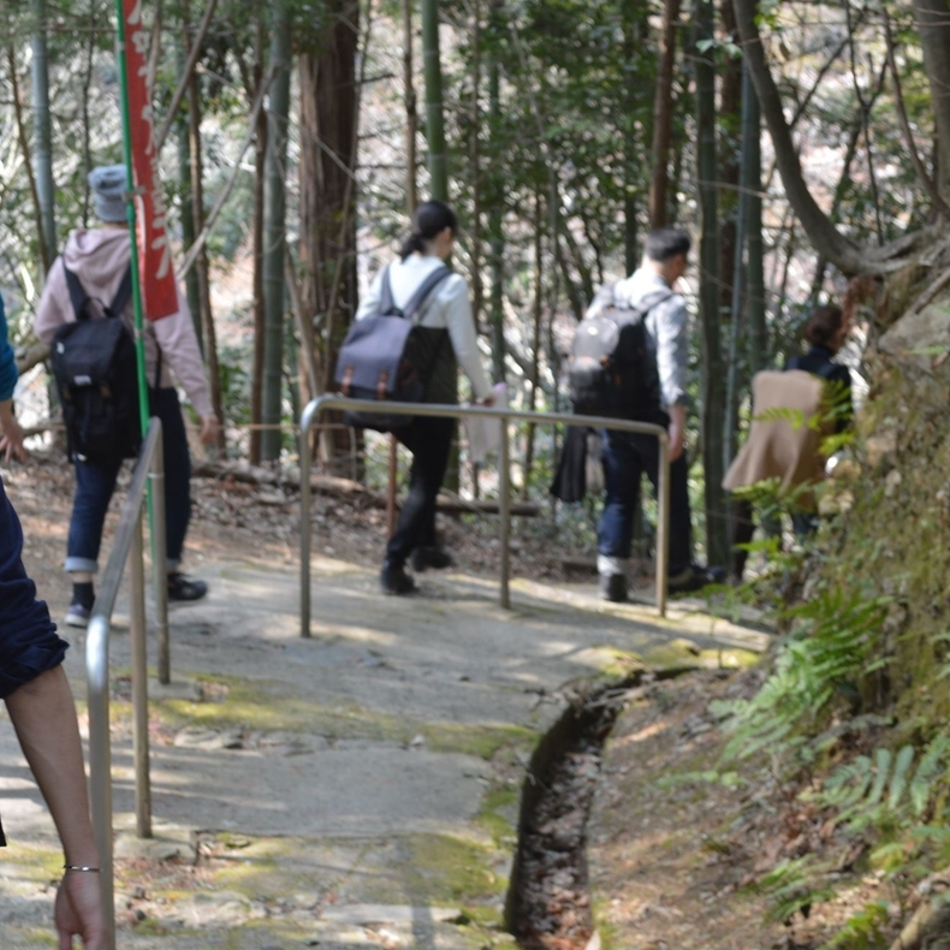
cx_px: 265
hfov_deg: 19.4
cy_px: 471
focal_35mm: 89
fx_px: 2763
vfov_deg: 19.5
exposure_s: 1/100
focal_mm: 46
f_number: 5.3
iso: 400
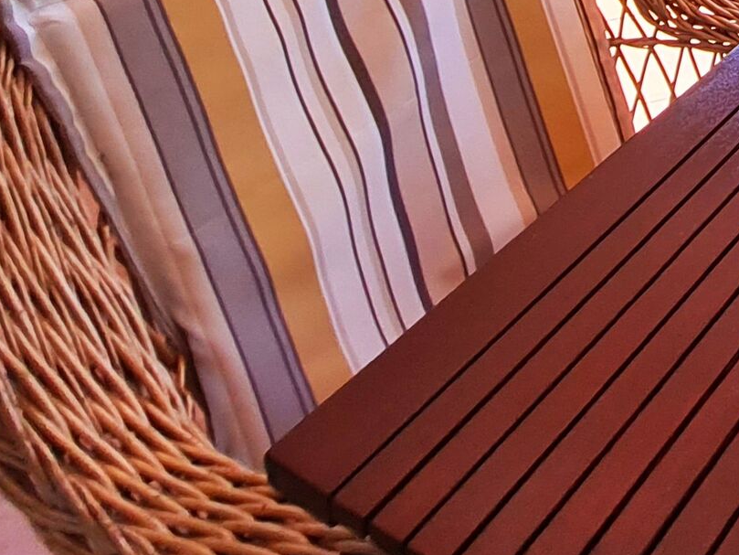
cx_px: 1022
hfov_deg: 30.4
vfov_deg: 23.2
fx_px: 961
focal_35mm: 45
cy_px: -354
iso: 50
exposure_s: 1/289
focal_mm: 1.74
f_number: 2.2
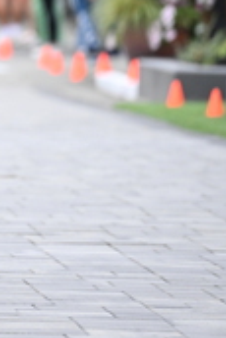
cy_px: -71
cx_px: -125
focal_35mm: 640
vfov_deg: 3.2
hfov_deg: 2.1
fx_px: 6014
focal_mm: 200
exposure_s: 1/800
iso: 1600
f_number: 2.8
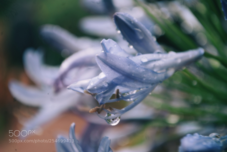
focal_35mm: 82
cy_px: 76
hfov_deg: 24.6
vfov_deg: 16.6
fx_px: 521
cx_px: 114
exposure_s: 1/13
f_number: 5.6
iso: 100
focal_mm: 55
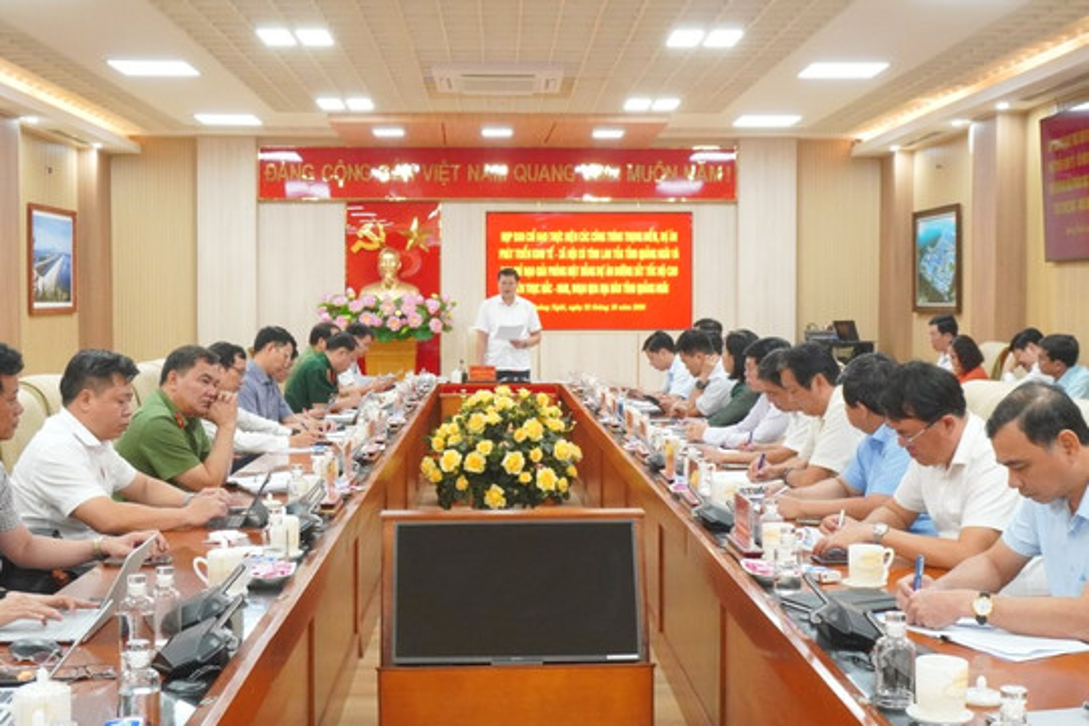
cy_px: 363
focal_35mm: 40
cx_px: 544
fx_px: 1210
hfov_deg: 48.5
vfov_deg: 33.4
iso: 3200
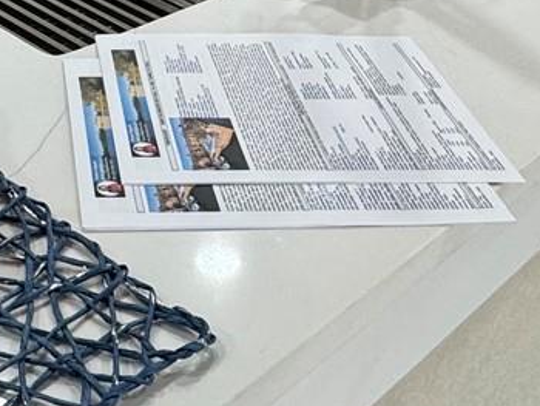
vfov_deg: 21.6
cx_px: 99
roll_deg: -3.4
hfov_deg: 29.5
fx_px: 999
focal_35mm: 64
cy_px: -59
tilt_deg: -21.5
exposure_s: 1/120
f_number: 2.2
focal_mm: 2.22
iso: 250
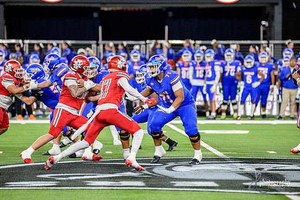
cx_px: 140
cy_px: 96
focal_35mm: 246
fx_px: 2050
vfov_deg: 5.6
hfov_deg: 8.4
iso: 1000
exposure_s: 1/400
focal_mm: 220
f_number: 2.8
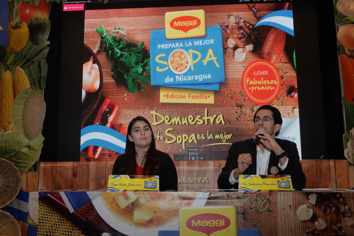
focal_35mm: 38
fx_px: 374
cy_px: 118
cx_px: 177
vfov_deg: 35.1
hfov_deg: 50.7
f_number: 10
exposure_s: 1/125
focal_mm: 38
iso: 1600
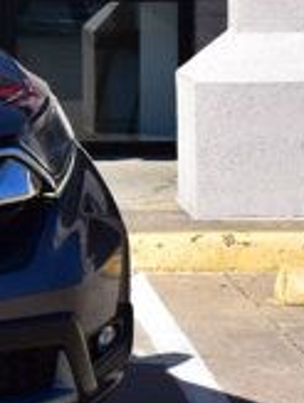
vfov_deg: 7.0
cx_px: -217
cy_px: -151
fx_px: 3266
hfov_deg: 5.3
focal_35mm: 280
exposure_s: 1/500
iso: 360
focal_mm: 31
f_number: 11
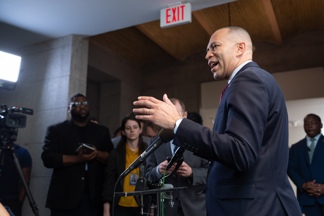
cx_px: 162
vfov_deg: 37.9
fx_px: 315
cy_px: 108
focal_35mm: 35
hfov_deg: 54.4
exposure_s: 1/400
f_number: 2.8
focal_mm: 35
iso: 1000
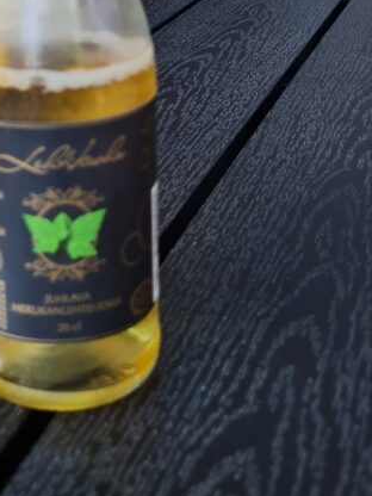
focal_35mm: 64
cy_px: -72
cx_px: 0
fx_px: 917
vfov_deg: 27.3
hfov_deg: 22.1
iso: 50
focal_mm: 5.4
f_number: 1.8
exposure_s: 1/214
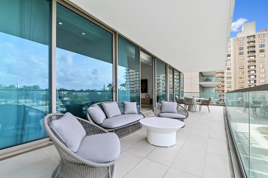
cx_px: 134
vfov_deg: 73.7
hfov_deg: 96.8
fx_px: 119
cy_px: 89
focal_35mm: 16
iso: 1600
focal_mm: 16
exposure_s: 1/400
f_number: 11
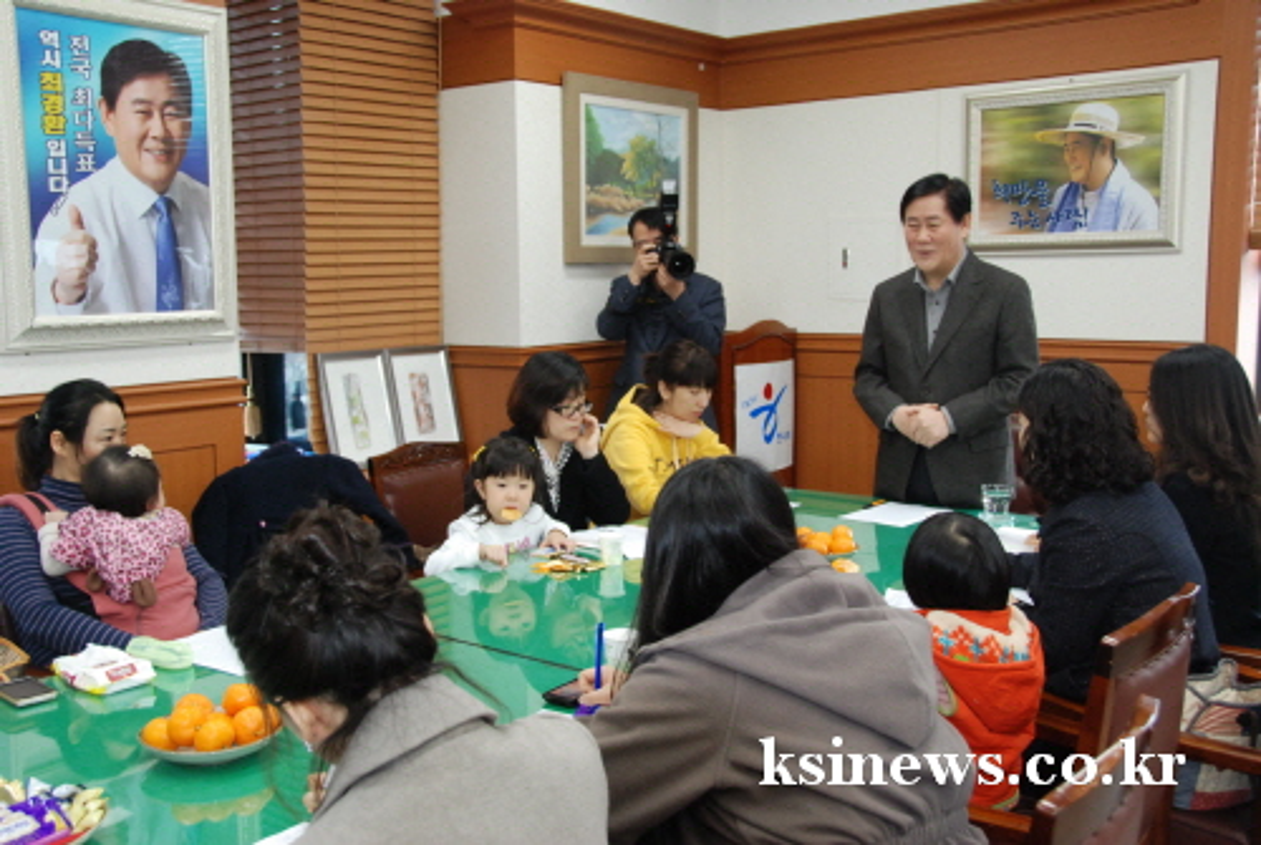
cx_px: 630
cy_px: 422
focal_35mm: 36
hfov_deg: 53.1
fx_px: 1263
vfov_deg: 37.0
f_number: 5
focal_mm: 24
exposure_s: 1/60
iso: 800
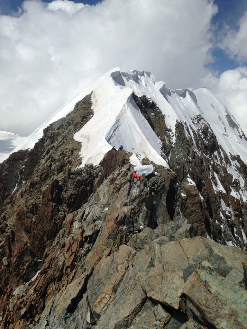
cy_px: 164
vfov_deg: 55.4
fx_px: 314
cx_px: 124
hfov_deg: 42.9
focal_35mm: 33
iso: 50
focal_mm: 4.12
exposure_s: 1/5435
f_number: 2.4
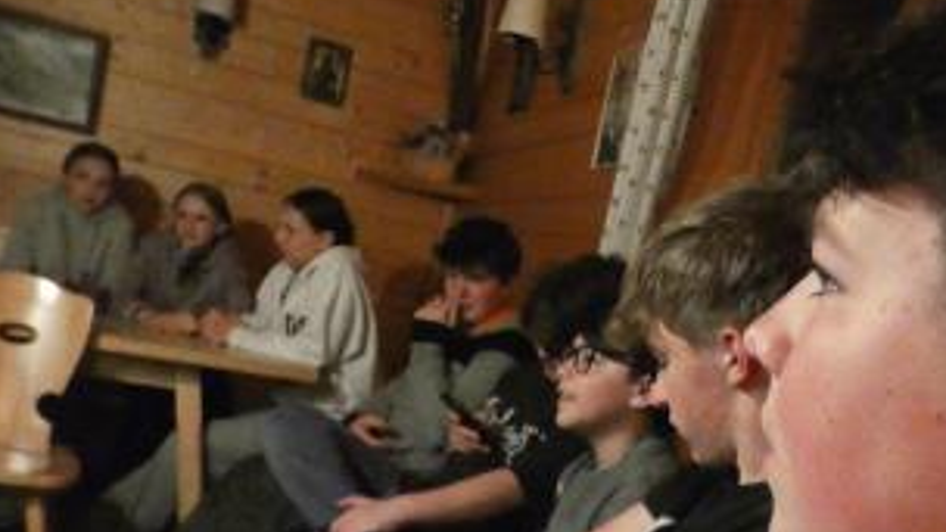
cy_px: 367
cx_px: 588
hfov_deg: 47.0
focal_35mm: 43
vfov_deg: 27.5
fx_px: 1079
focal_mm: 5.3
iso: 3200
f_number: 3.3
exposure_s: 1/25
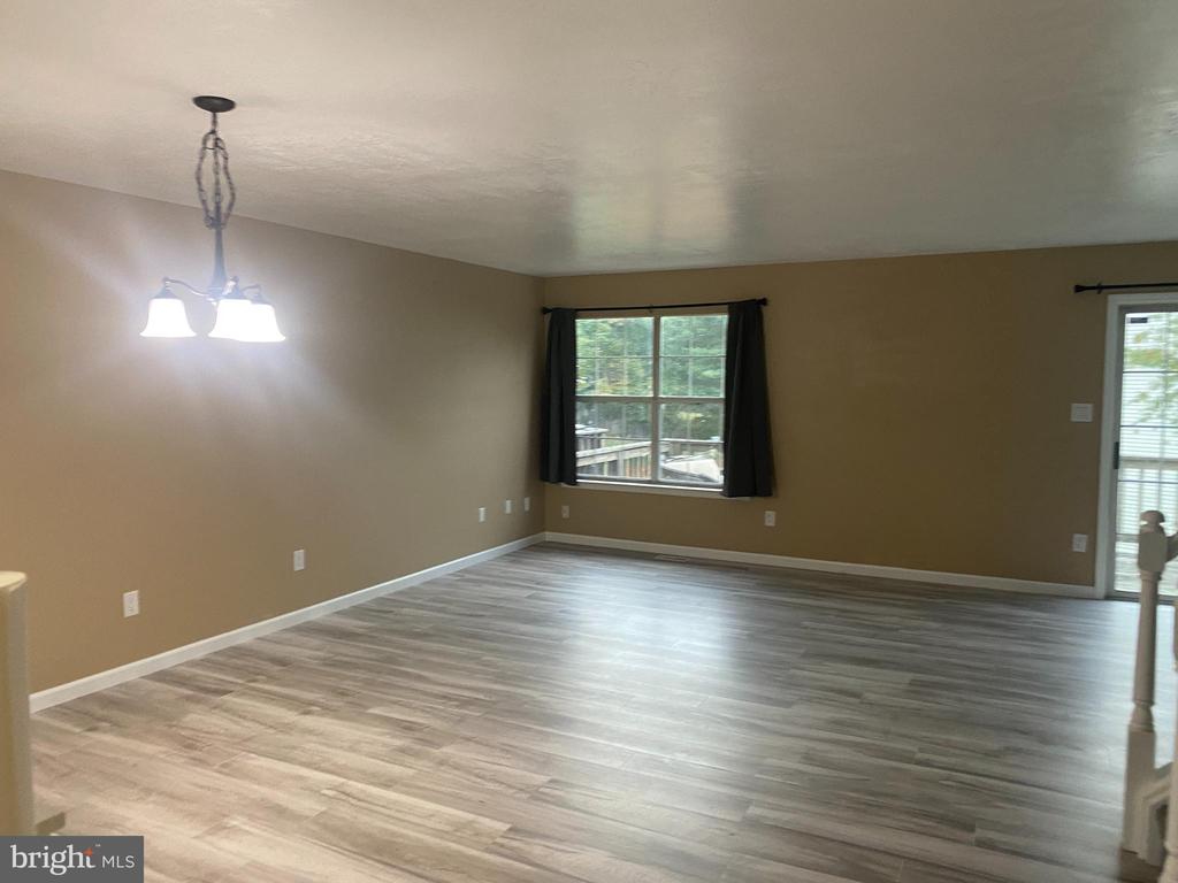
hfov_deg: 67.3
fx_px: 885
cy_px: 442
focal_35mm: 26
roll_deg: +0.7
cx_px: 589
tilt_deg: -2.1
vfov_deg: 53.1
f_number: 1.8
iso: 160
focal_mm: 4.25
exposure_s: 1/60
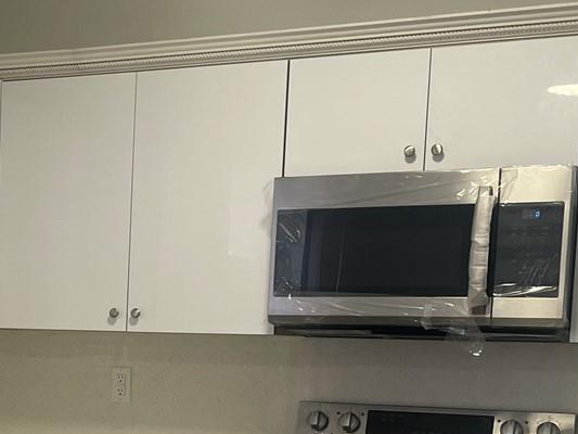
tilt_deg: -5.0
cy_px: 459
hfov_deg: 24.0
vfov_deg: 18.3
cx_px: 17
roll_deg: -1.3
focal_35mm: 78
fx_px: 1303
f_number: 1.6
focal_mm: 4.2
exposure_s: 1/60
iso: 64
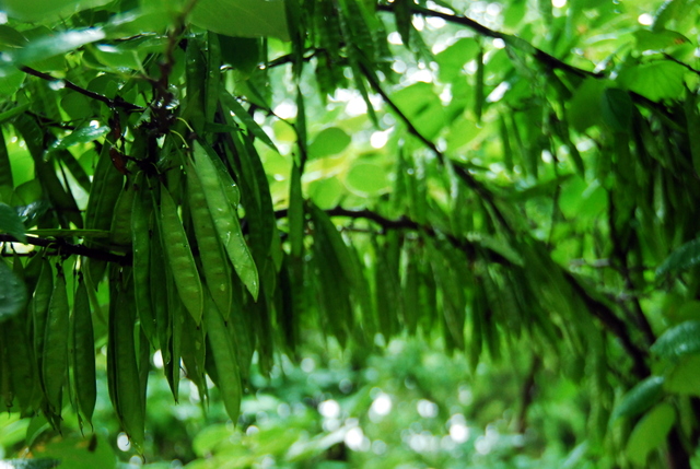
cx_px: 350
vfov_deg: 30.0
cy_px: 234
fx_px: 876
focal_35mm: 45
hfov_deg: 43.5
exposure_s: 1/30
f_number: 4.5
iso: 800
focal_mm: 30
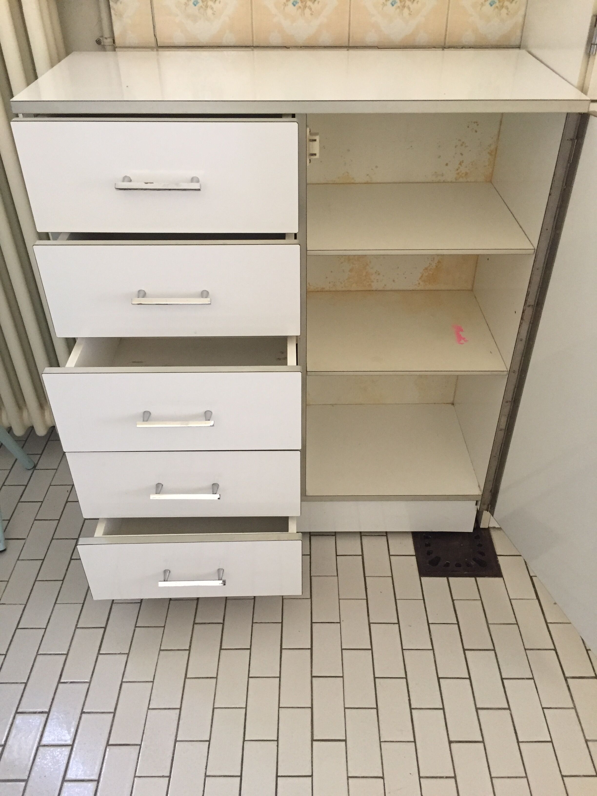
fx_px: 667
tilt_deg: -36.4
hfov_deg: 48.2
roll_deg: +1.5
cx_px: 298
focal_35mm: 29
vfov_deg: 61.7
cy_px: 398
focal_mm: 4.15
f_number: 2.2
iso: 250
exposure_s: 1/33
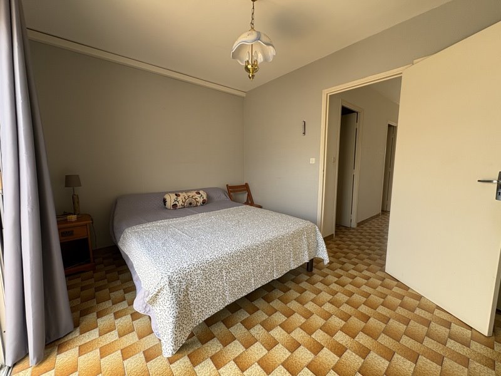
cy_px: 188
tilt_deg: -6.3
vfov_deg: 85.7
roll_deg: +1.0
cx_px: 250
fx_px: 203
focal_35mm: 14
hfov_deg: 102.1
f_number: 2.2
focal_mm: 2.22
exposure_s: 1/102
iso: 40
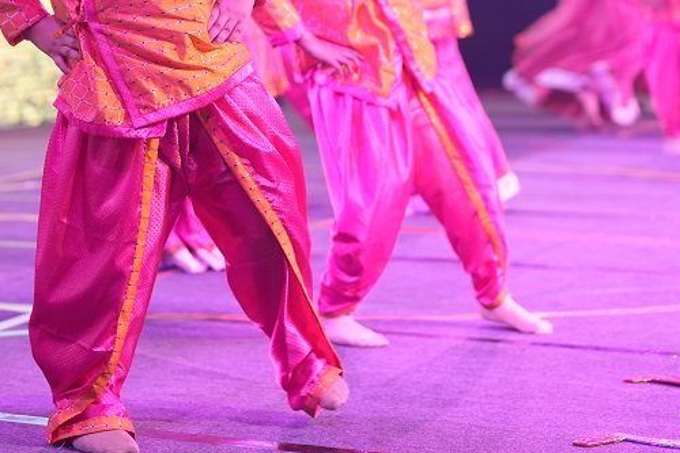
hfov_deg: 18.9
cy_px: -15
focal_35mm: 108
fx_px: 2039
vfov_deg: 12.5
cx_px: 212
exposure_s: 1/400
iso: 500
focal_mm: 50
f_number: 1.6
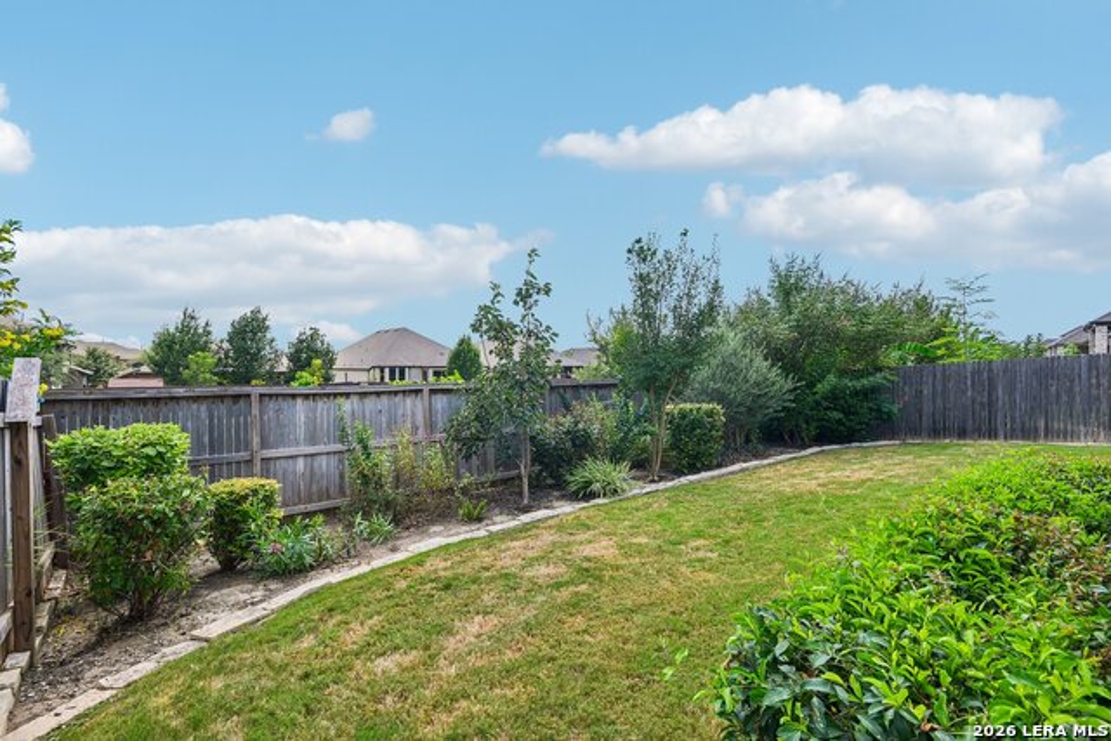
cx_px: 556
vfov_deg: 73.8
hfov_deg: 96.7
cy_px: 370
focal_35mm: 16
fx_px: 494
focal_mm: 16
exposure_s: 1/400
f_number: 8
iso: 400
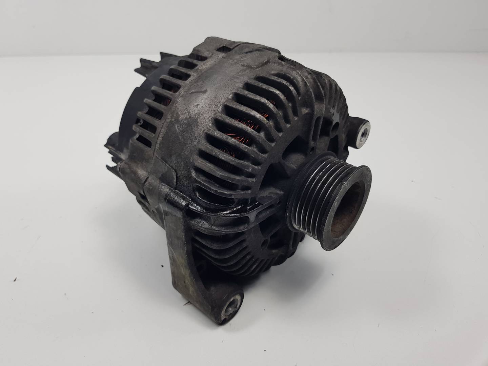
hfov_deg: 67.3
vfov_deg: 53.1
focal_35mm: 26
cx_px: 244
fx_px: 367
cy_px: 183
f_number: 1.7
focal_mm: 4.2
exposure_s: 1/358
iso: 40
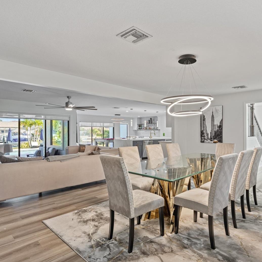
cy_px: 129
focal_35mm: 22
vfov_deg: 70.5
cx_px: 154
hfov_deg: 69.9
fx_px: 185
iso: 160
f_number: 7.1
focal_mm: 16.5
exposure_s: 1/3
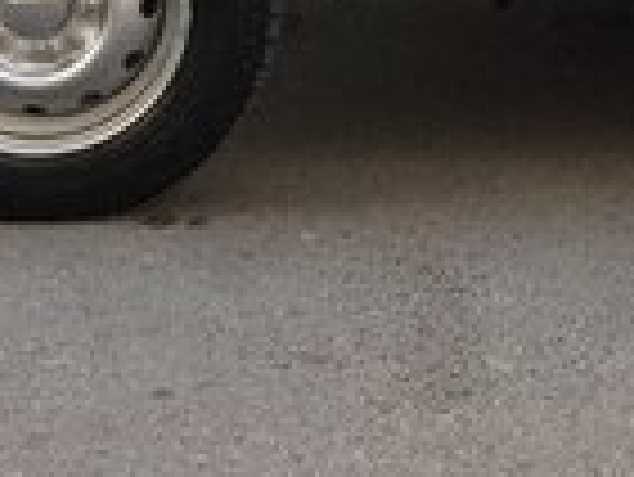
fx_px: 2493
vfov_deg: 10.4
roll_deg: +0.4
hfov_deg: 14.1
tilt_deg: -7.7
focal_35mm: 136
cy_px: -313
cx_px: 710
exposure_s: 1/291
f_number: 2.2
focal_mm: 4.15
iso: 32
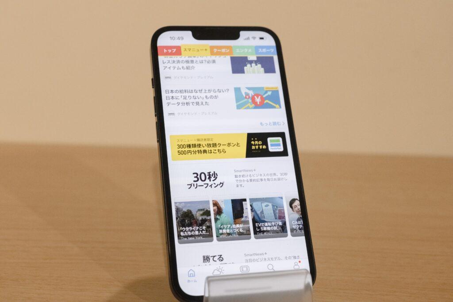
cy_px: 151
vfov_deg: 23.4
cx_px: 226
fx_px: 730
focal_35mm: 58
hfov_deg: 34.5
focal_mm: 54
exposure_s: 1/640
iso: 4000
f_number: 7.1
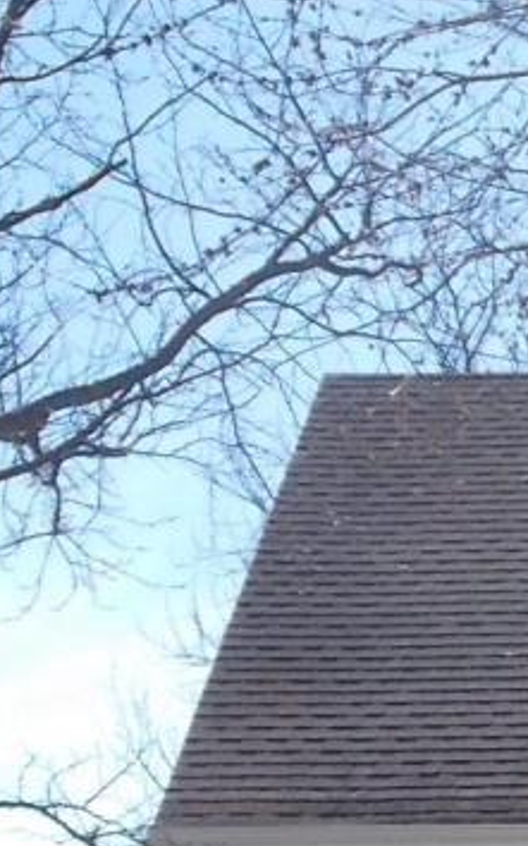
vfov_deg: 15.3
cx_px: 1044
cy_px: 765
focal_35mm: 135
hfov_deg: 9.1
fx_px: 3111
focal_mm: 7.9
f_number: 4.2
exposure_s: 1/400
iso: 80
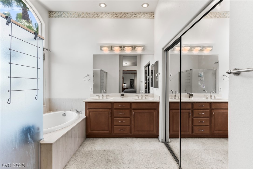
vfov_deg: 67.4
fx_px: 126
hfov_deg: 90.0
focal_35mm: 18
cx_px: 126
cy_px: 84
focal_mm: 18
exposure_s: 1/60
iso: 400
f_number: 8
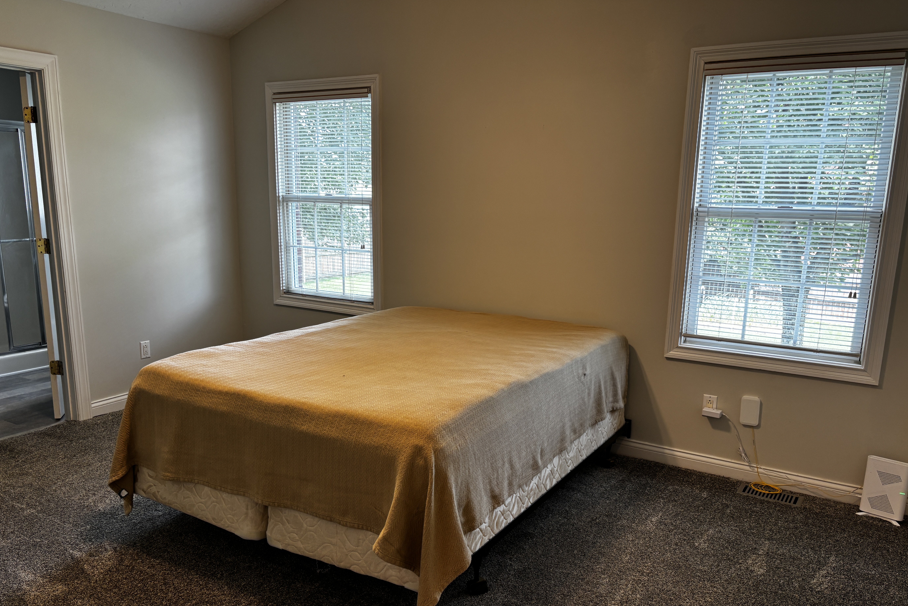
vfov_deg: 46.3
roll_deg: -1.1
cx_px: 447
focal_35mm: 28
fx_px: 706
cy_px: 348
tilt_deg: -12.8
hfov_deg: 65.5
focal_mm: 5.96
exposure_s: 1/60
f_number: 1.6
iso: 80
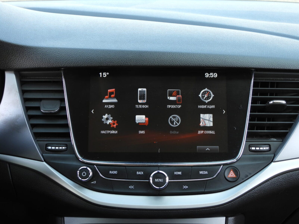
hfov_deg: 40.4
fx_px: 406
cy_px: 112
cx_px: 150
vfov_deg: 30.9
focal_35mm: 47
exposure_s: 1/60
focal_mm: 8.5
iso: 100
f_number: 3.2
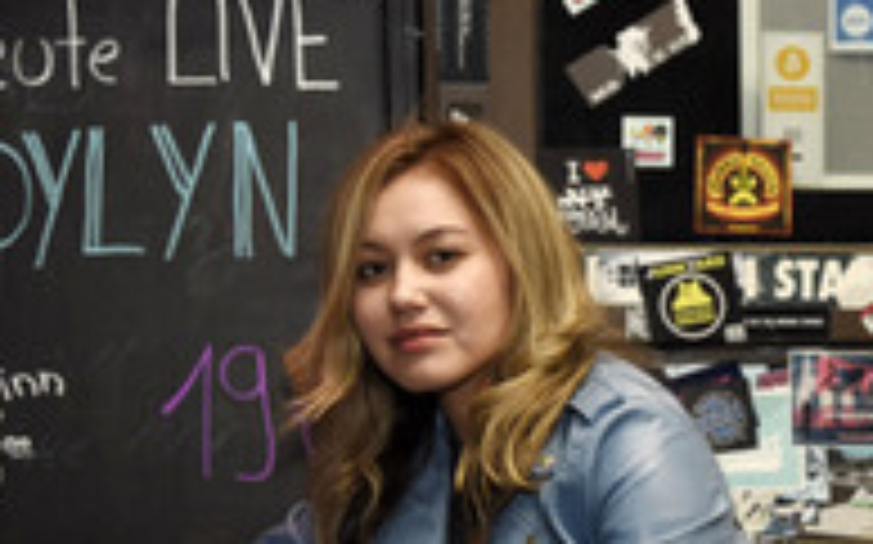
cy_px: 400
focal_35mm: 110
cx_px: 569
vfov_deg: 11.8
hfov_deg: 18.9
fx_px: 2620
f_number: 3.5
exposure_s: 1/160
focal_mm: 31
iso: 800
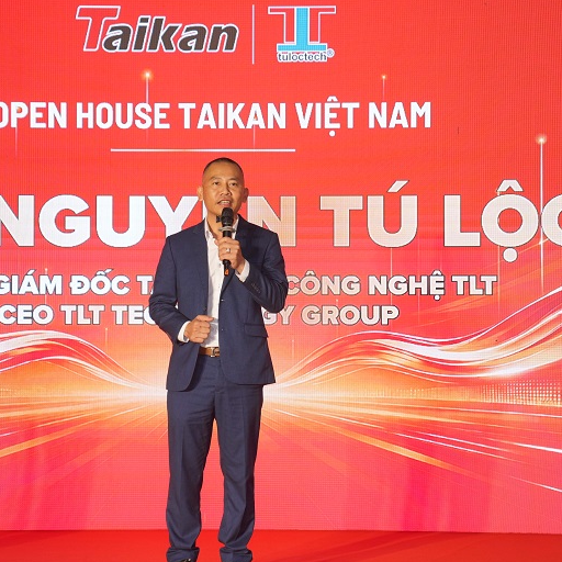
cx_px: 200
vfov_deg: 19.5
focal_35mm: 89
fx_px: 1635
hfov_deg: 19.5
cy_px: 280
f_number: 3.2
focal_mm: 67
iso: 500
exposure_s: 1/160
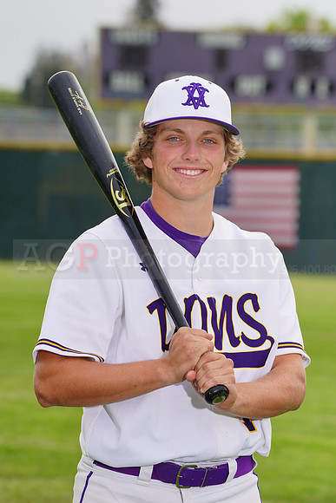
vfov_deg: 8.2
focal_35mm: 250
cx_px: 168
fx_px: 3498
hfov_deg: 5.5
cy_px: 252
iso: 160
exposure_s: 1/250
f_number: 9
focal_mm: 250
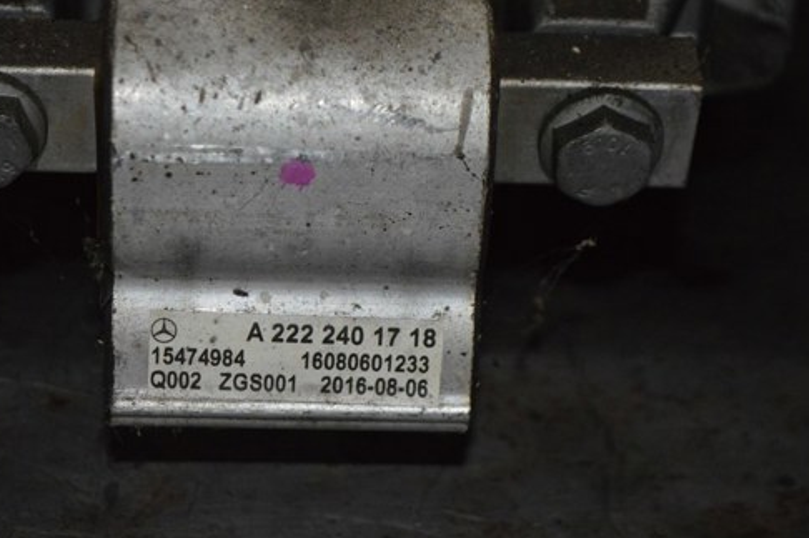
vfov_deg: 12.6
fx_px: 2439
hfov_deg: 18.8
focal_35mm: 109
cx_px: 295
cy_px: 297
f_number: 5.6
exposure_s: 1/60
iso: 2800
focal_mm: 55
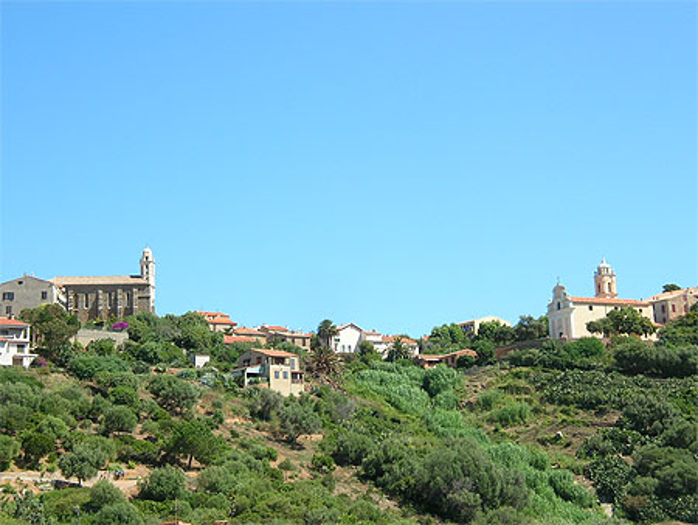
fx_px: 1574
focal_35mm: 78
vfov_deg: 18.9
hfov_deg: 25.0
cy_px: 262
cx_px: 349
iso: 71
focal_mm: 12.8
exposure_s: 1/391
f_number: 4.7
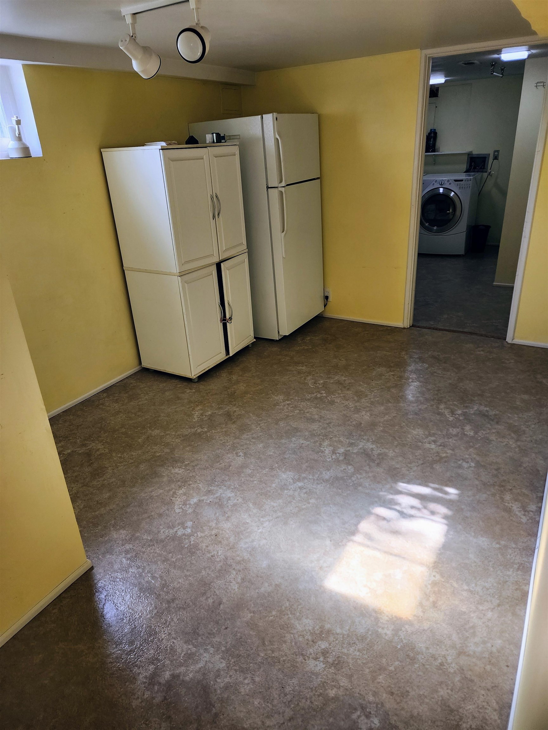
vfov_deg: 73.9
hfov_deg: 58.9
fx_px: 485
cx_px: 274
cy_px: 365
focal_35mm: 23
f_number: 1.8
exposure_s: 1/120
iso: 125
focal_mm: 6.4
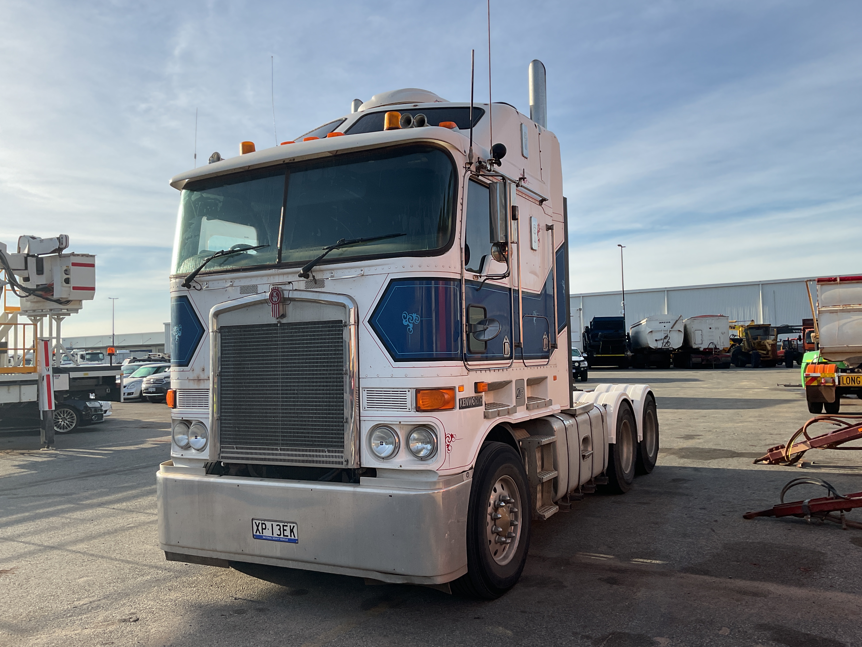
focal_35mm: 30
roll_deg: +2.1
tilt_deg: +5.0
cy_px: 322
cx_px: 428
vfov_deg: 46.8
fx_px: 747
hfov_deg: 60.0
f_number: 1.8
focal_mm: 3
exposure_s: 1/1577
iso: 16
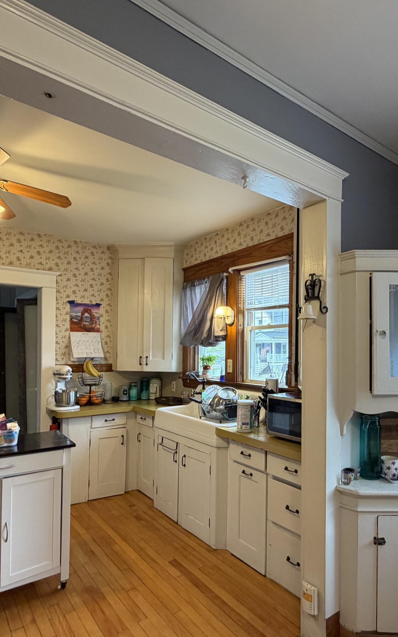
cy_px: 347
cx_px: 230
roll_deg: -0.1
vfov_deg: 79.5
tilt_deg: -0.3
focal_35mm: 22
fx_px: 382
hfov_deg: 54.8
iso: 160
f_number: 2.2
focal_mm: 2.22
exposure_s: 1/60
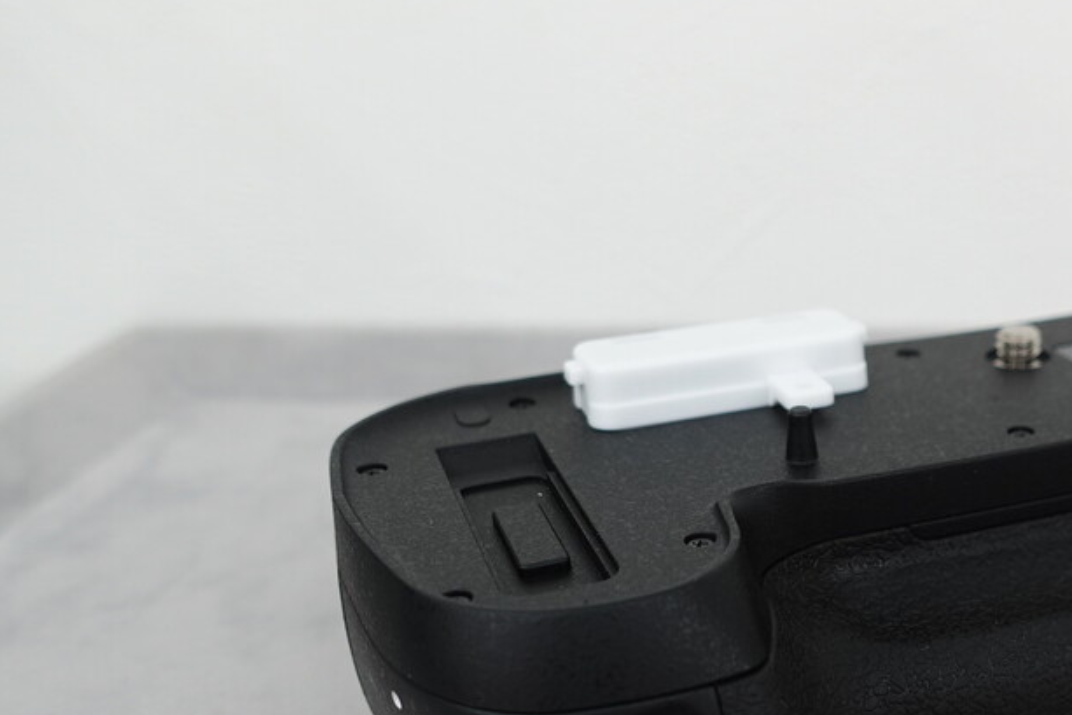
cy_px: 484
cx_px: 932
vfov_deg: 28.5
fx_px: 1400
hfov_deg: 39.4
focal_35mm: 47
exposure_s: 1/30
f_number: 2.8
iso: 125
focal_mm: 8.8
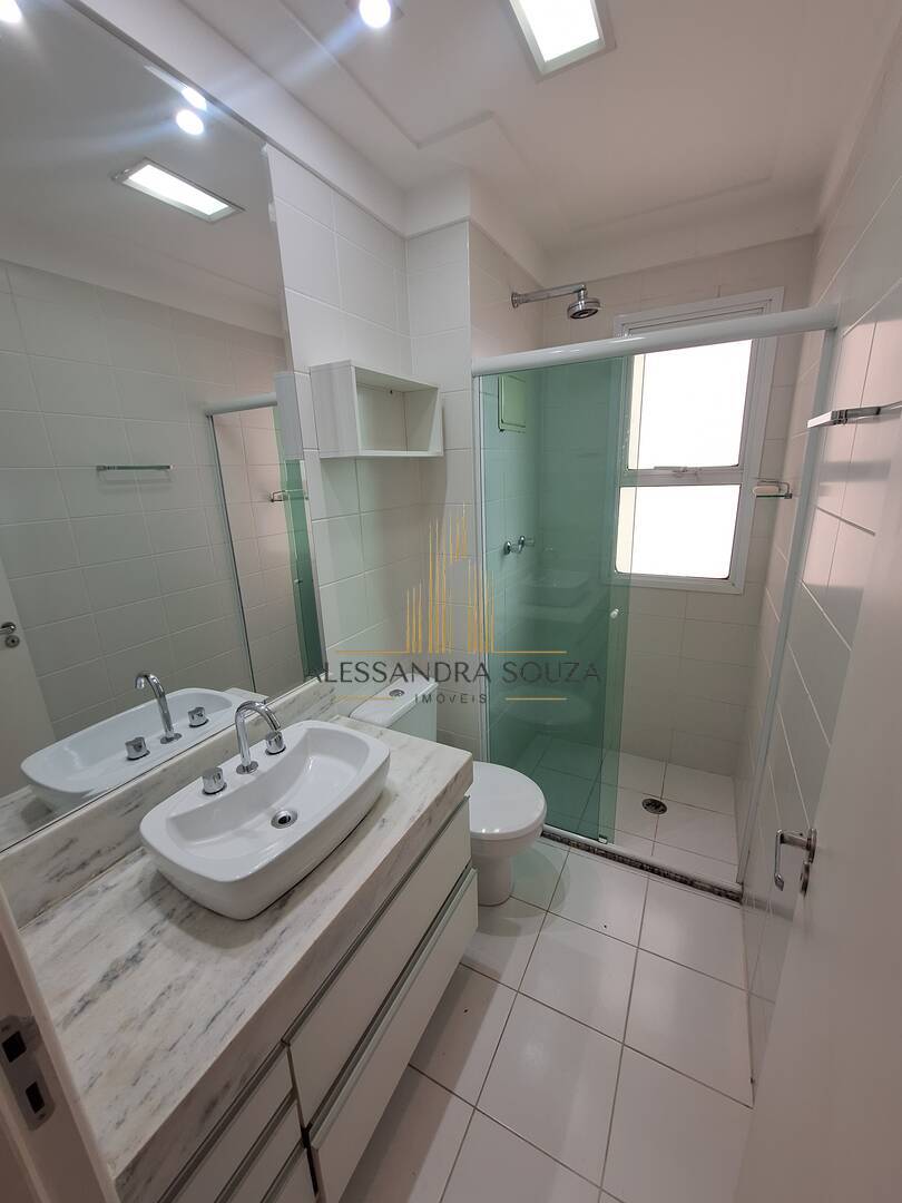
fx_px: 452
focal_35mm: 13
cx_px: 451
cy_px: 602
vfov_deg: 106.2
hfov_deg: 89.9
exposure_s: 1/60
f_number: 2.2
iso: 80
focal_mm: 1.74
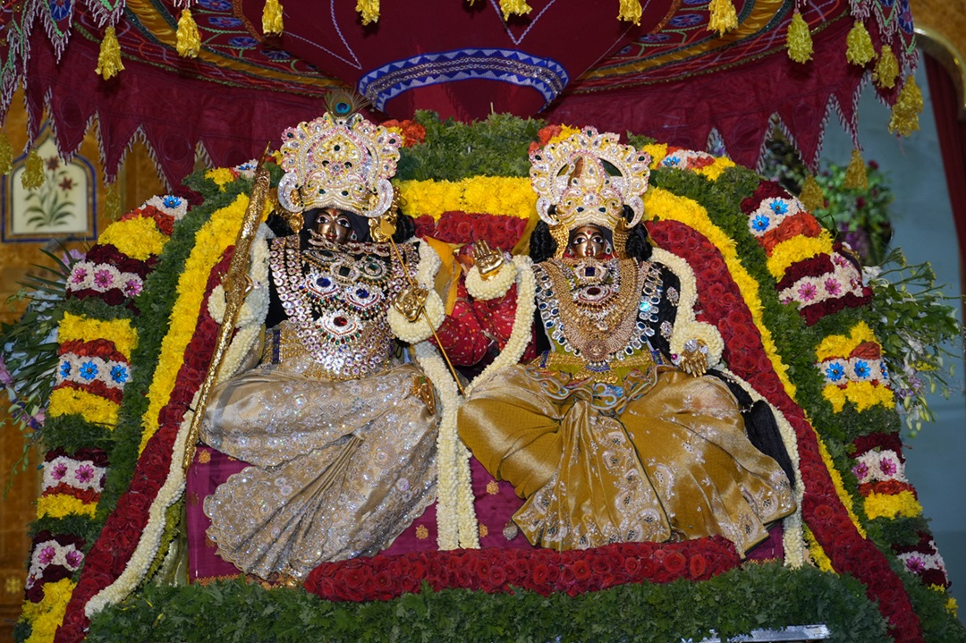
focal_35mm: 100
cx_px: 483
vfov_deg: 13.6
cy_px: 322
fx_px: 2695
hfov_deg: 20.3
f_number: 5.6
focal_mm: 67
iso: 1250
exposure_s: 1/250
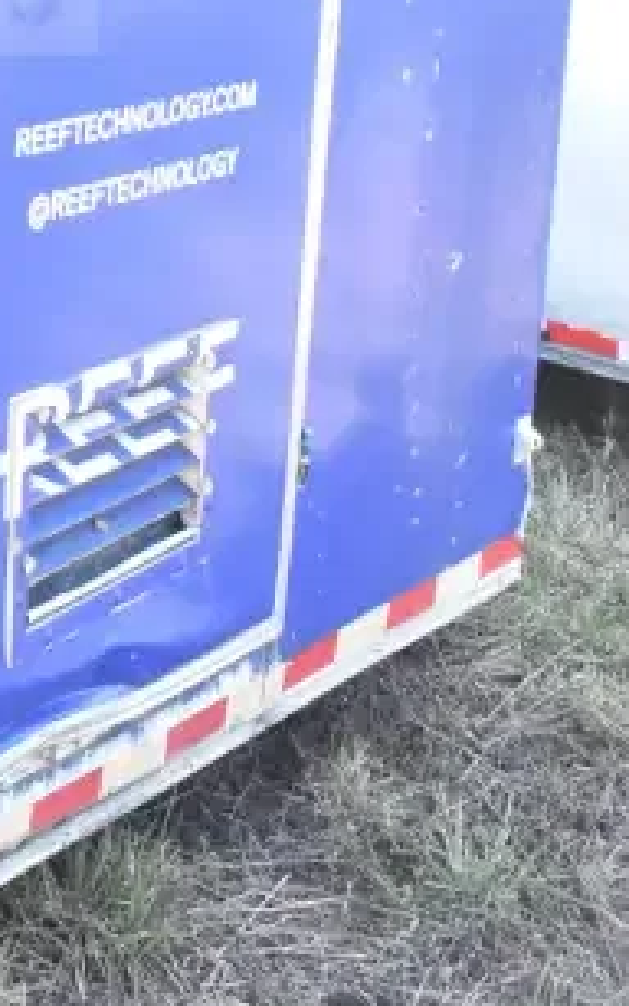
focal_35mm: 82
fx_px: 2248
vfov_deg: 23.1
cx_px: -272
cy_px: -206
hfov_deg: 14.9
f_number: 11
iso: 6400
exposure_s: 1/500
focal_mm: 18
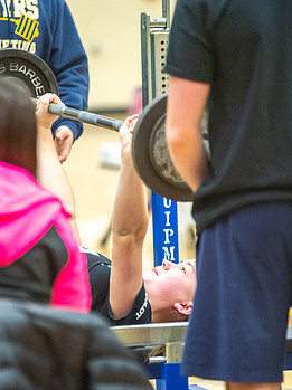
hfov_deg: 4.6
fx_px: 3606
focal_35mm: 320
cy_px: 214
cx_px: 117
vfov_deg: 6.2
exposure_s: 1/320
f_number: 2.8
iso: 6400
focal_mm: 200
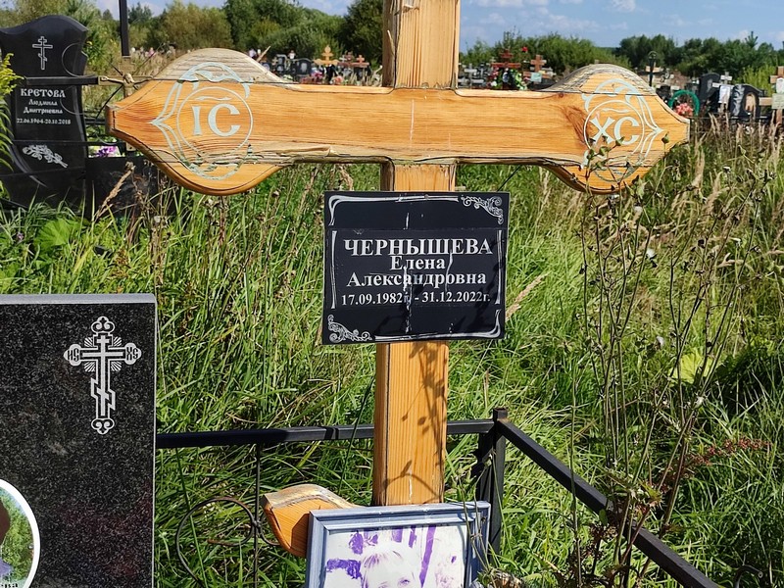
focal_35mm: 25
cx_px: 392
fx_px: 566
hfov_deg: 69.4
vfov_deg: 54.9
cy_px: 294
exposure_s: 1/788
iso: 50
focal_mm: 6.04
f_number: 1.9
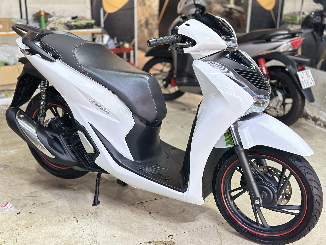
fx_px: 452
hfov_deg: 39.7
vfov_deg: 30.3
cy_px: 122
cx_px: 163
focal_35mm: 48
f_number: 1.78
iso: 800
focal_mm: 6.86
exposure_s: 1/33
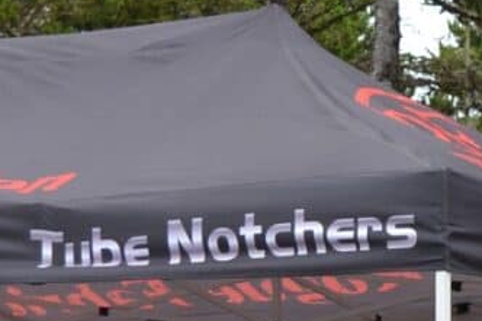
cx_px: 476
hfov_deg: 9.2
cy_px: 204
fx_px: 2971
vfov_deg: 6.2
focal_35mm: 222
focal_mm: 24
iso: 320
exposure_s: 1/1250
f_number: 4
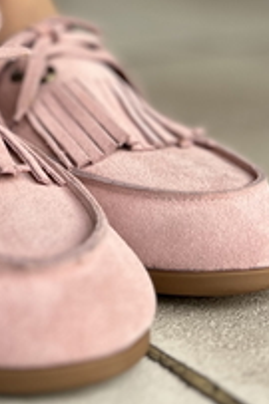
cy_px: 31
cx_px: -16
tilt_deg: -8.4
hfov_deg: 18.5
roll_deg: +0.3
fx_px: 797
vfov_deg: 27.3
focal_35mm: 71
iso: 50
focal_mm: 5.1
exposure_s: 1/371
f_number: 1.6
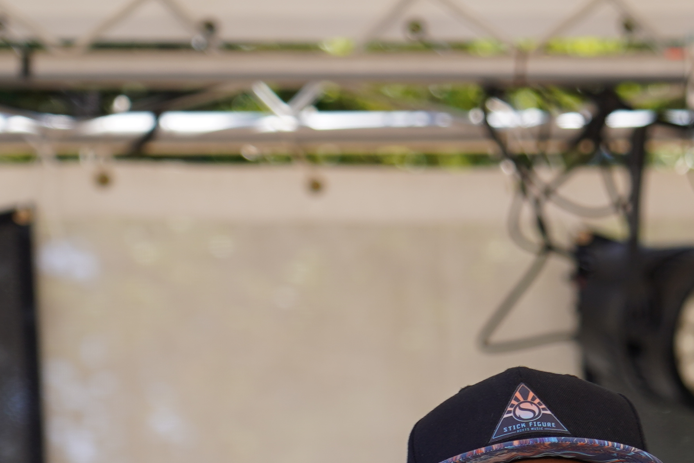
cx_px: 551
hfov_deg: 5.8
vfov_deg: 3.9
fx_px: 6842
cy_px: 553
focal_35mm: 355
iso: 100
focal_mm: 105
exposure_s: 1/200
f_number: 4.5
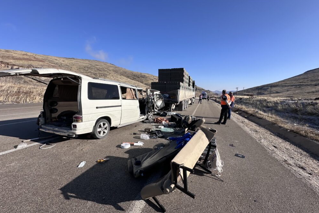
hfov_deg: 100.4
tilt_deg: -7.8
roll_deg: -1.3
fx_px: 133
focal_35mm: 15
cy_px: 105
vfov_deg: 77.3
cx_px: 161
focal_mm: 2.22
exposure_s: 1/2506
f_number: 2.2
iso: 50
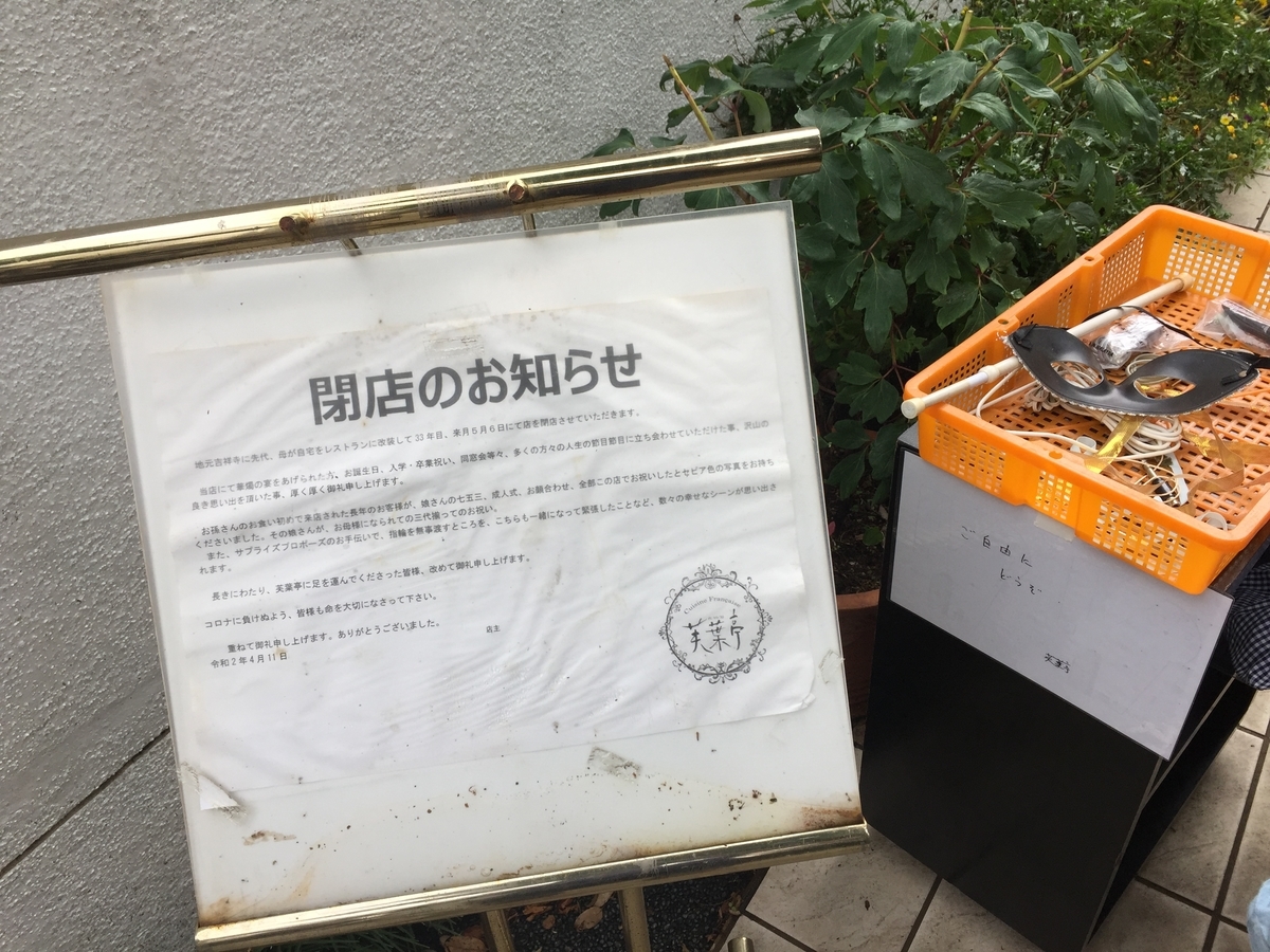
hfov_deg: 61.7
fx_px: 1064
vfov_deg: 48.2
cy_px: 476
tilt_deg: -38.8
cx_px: 635
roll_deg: +3.6
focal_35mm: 29
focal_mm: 4.15
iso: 32
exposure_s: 1/507
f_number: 2.2
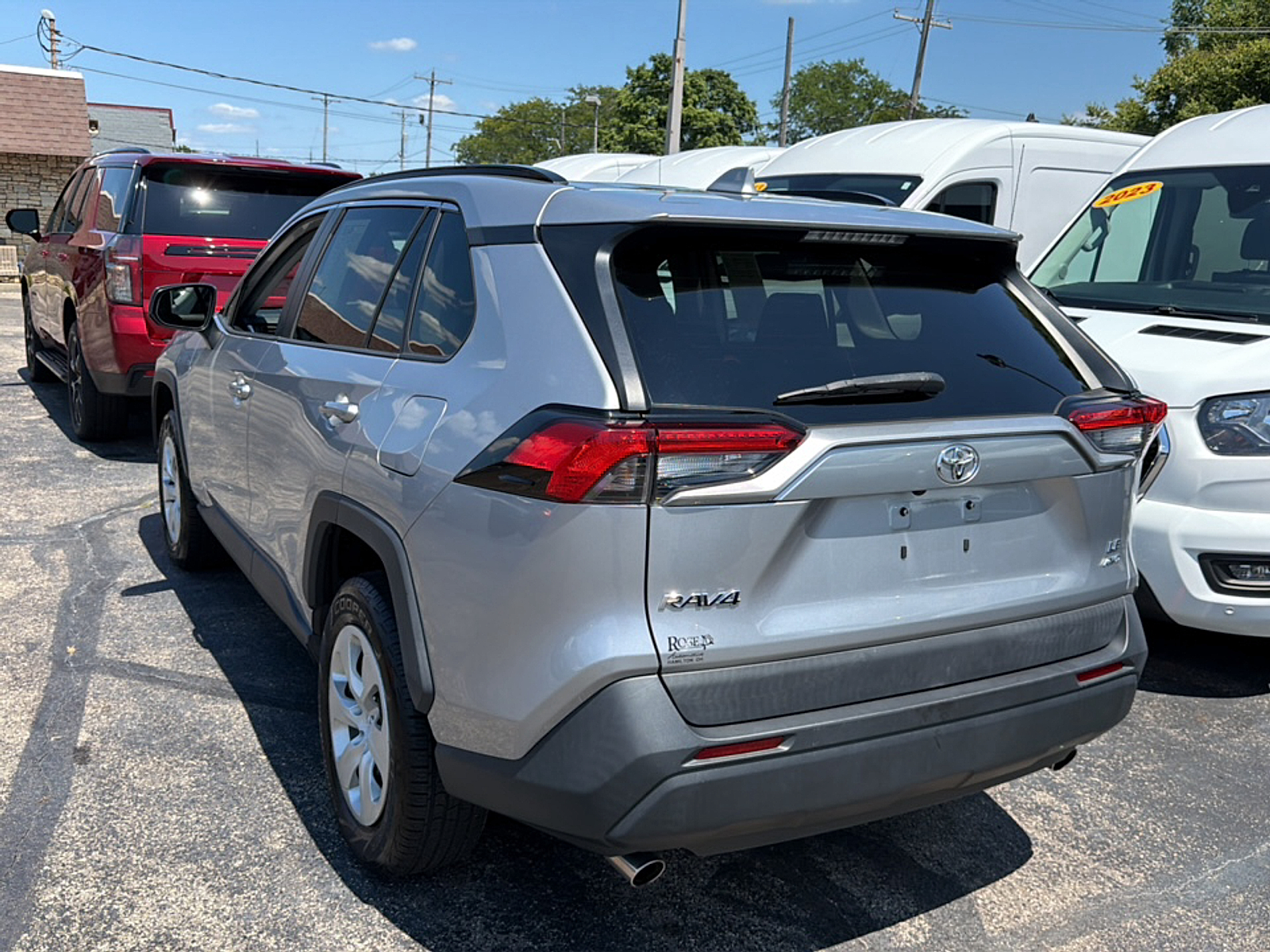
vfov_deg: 54.9
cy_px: 476
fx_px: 917
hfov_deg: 69.4
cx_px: 635
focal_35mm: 25
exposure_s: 1/3584
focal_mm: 6.76
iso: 80
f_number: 1.78
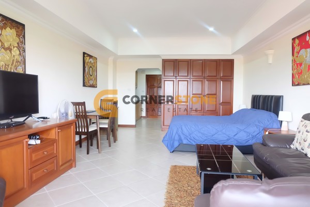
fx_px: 207
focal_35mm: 24
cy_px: 104
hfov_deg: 73.7
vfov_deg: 53.1
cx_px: 155
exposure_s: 1/30
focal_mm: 16
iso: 640
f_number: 4
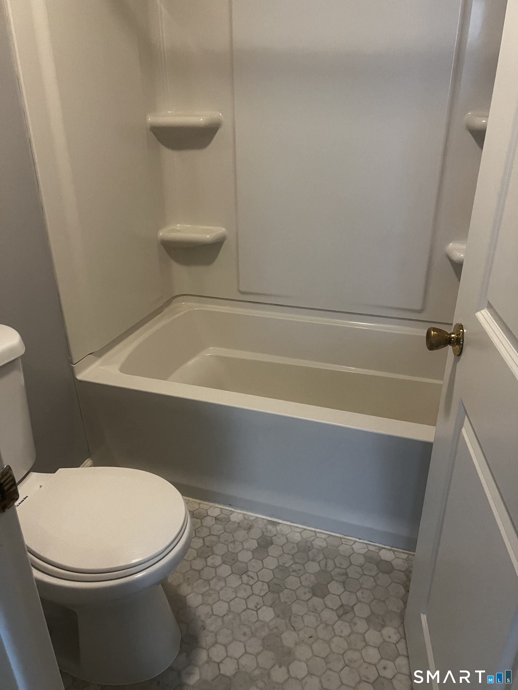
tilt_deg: -24.6
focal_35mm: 26
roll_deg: +0.7
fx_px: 519
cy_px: 345
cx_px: 259
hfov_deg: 53.1
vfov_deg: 67.3
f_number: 1.5
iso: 400
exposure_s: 1/60
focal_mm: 5.7
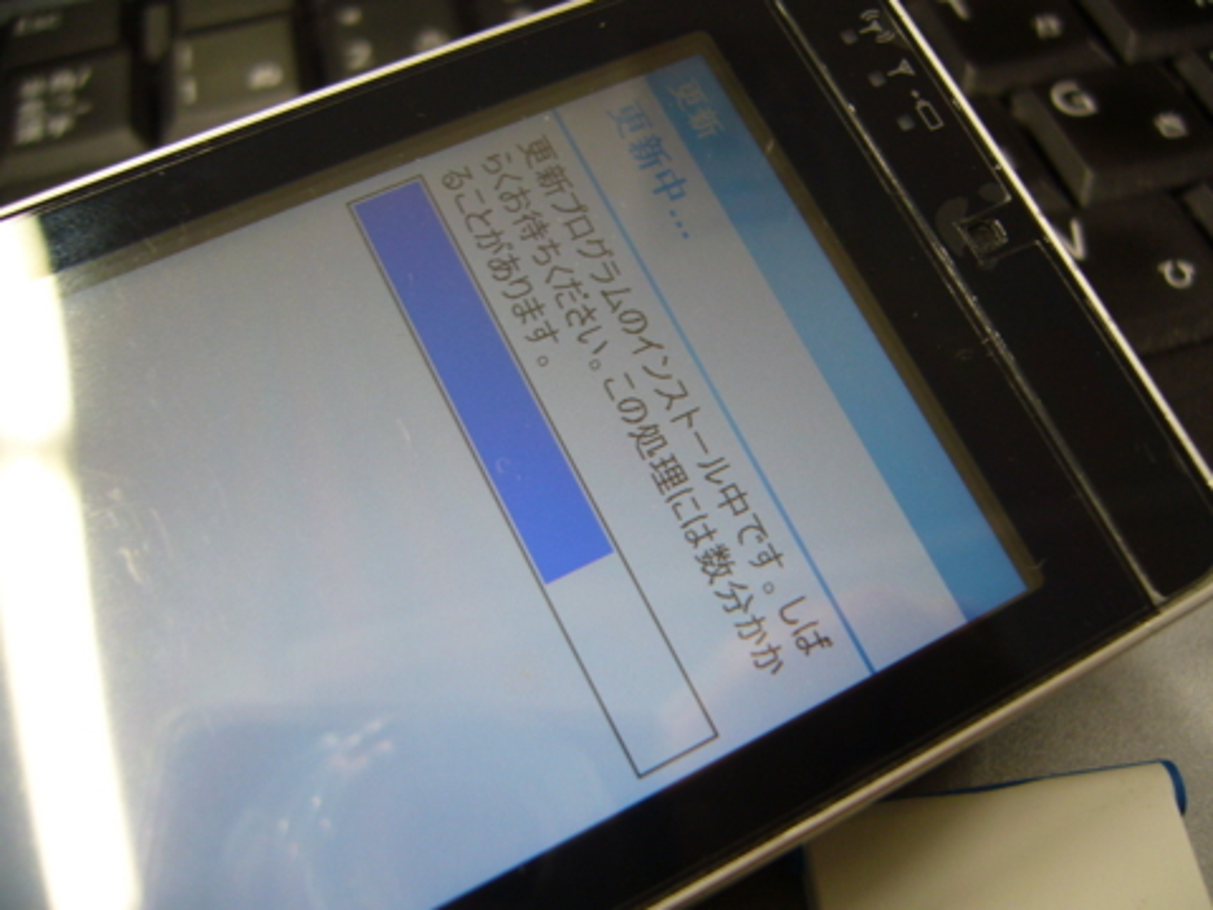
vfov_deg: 40.7
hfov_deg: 52.6
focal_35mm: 35
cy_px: 455
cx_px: 606
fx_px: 1226
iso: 100
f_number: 2.8
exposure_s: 1/15
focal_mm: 5.8
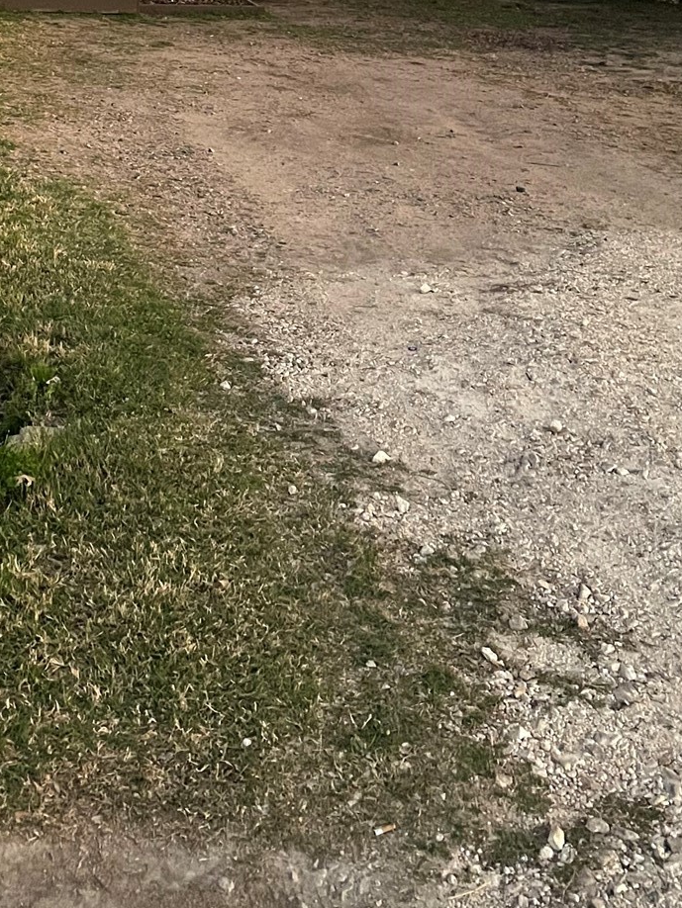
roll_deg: -1.8
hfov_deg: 24.9
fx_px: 1523
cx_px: 169
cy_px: -18
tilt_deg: -5.8
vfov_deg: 30.6
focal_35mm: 58
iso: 500
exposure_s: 1/41
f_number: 1.6
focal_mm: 4.2
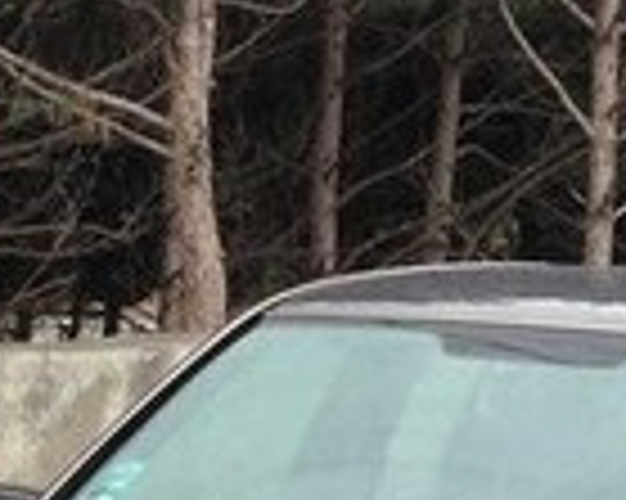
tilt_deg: -12.1
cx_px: 338
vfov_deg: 9.7
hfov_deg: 12.6
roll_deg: -2.6
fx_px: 2833
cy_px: 849
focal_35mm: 153
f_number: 2.4
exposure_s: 1/189
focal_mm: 4.12
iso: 50
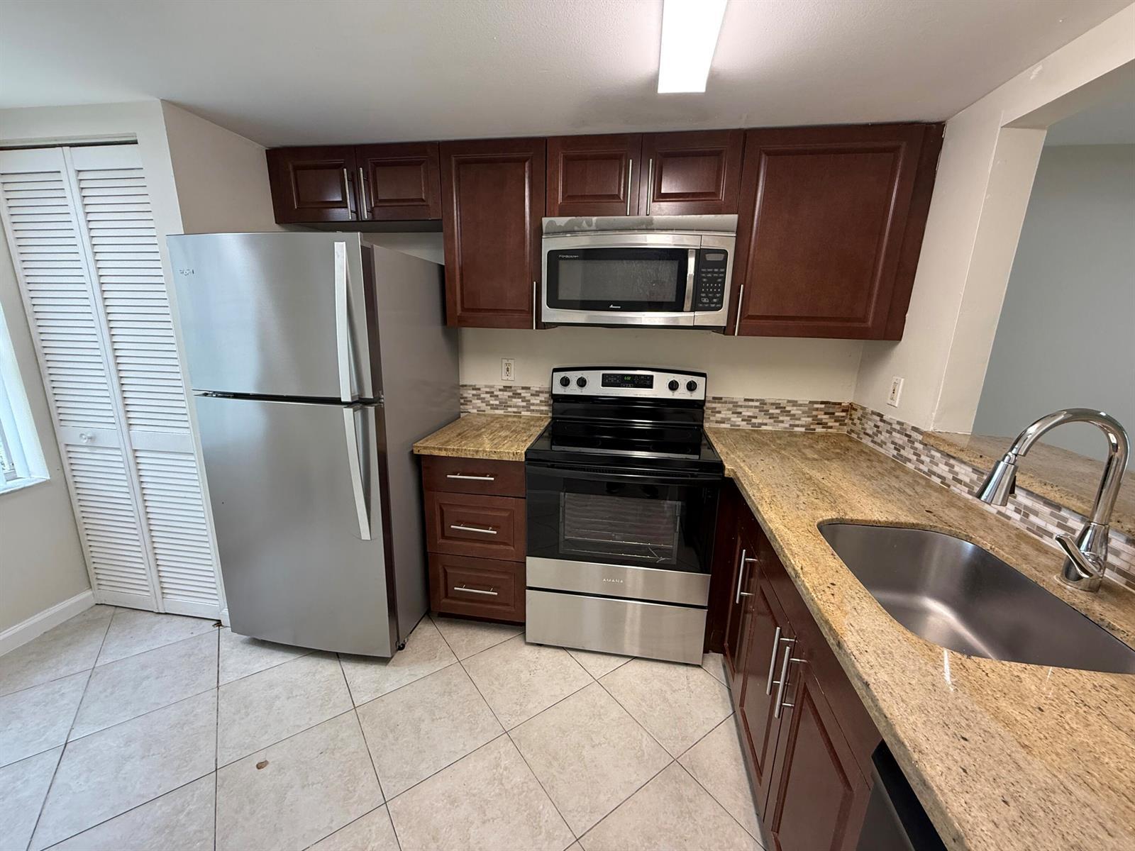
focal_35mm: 14
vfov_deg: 85.7
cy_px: 426
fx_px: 459
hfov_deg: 102.1
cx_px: 568
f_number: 2.2
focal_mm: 2.22
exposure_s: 1/60
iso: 200
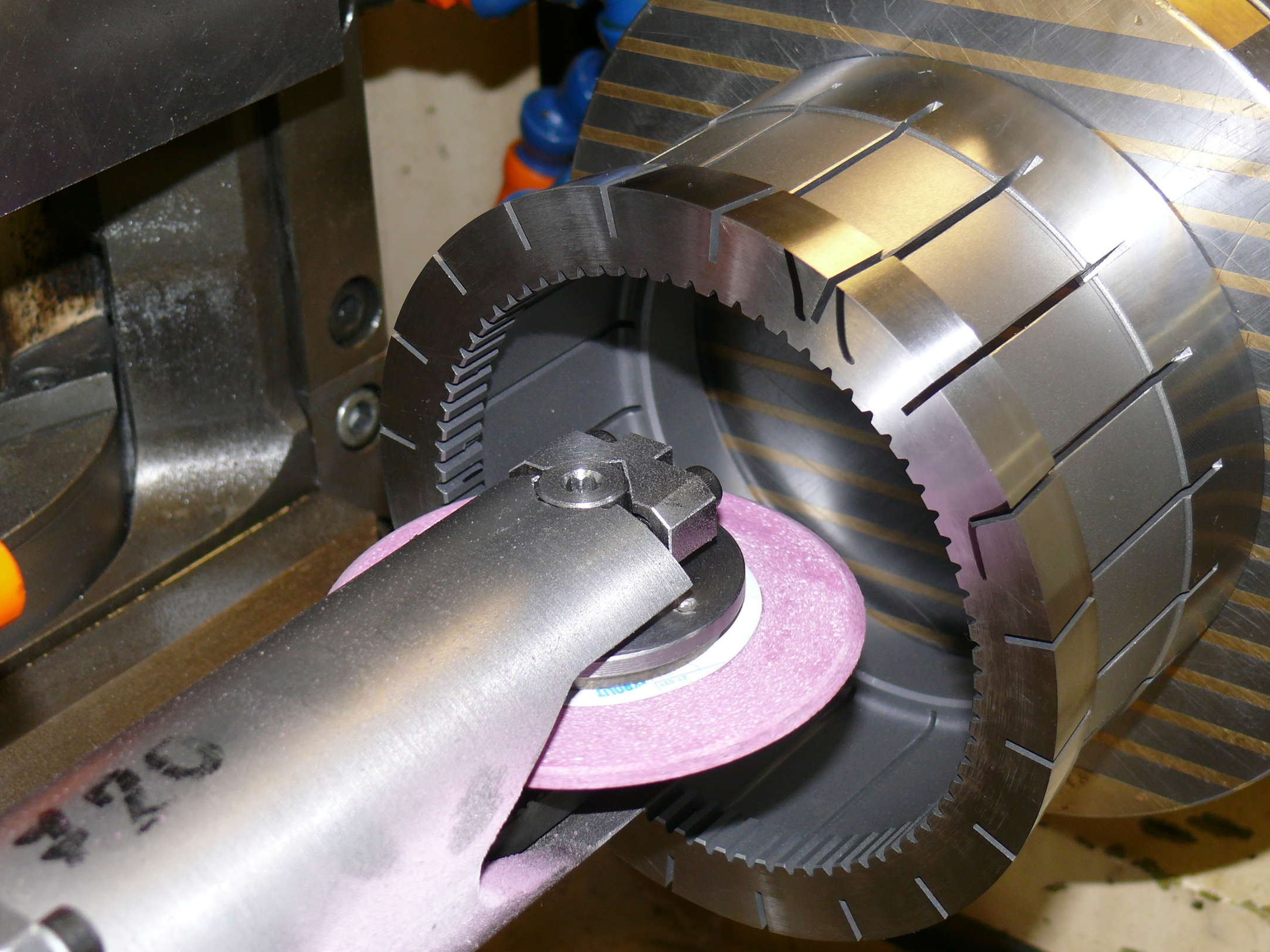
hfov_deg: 28.2
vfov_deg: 21.3
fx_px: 2531
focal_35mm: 69
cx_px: 672
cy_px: 504
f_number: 3.2
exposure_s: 1/30
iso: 100
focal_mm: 12.3
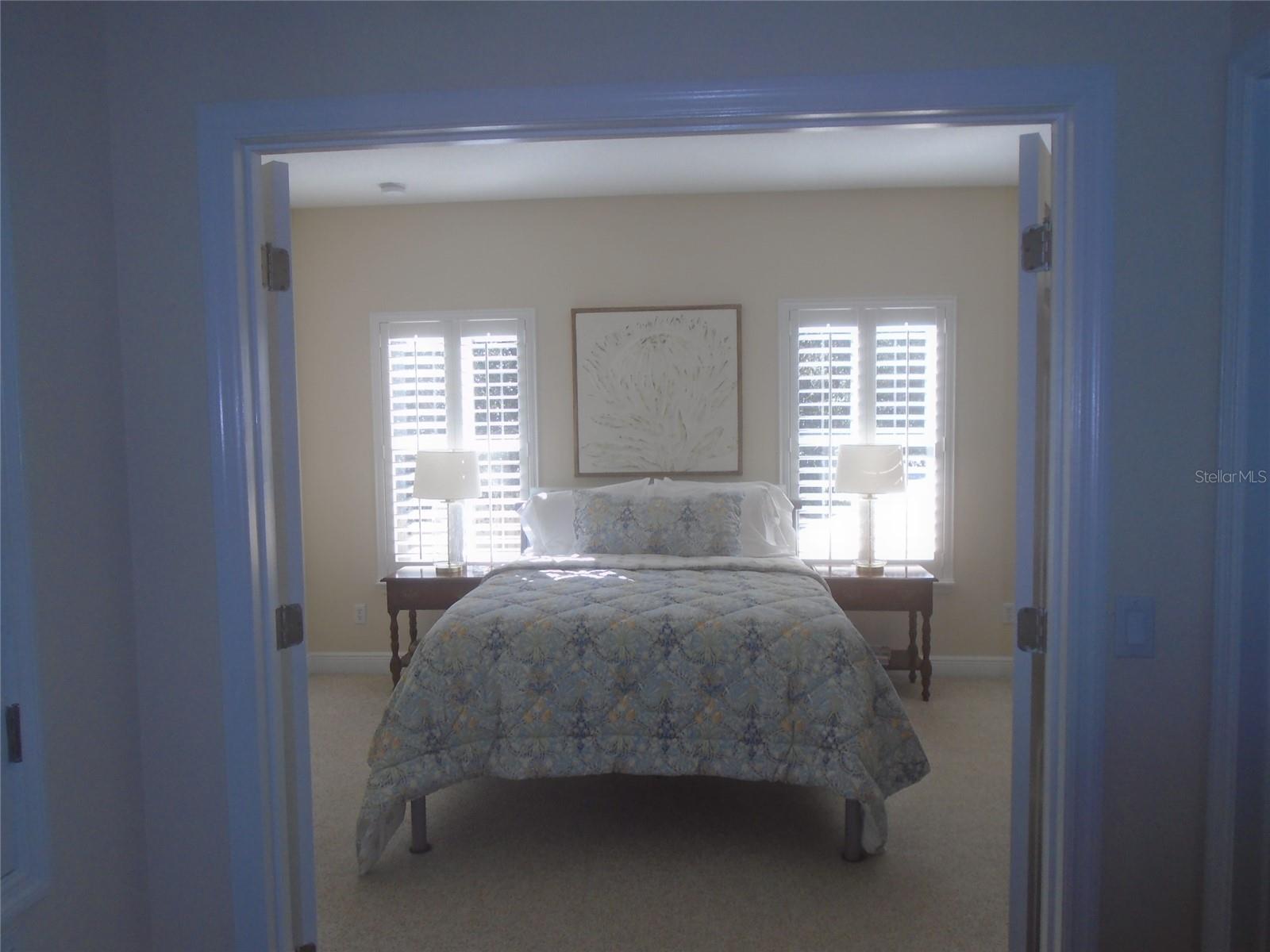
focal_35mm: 26
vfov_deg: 53.1
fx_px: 954
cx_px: 635
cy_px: 476
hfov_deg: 67.3
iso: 100
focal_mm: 4.6
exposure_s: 1/80
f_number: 3.2
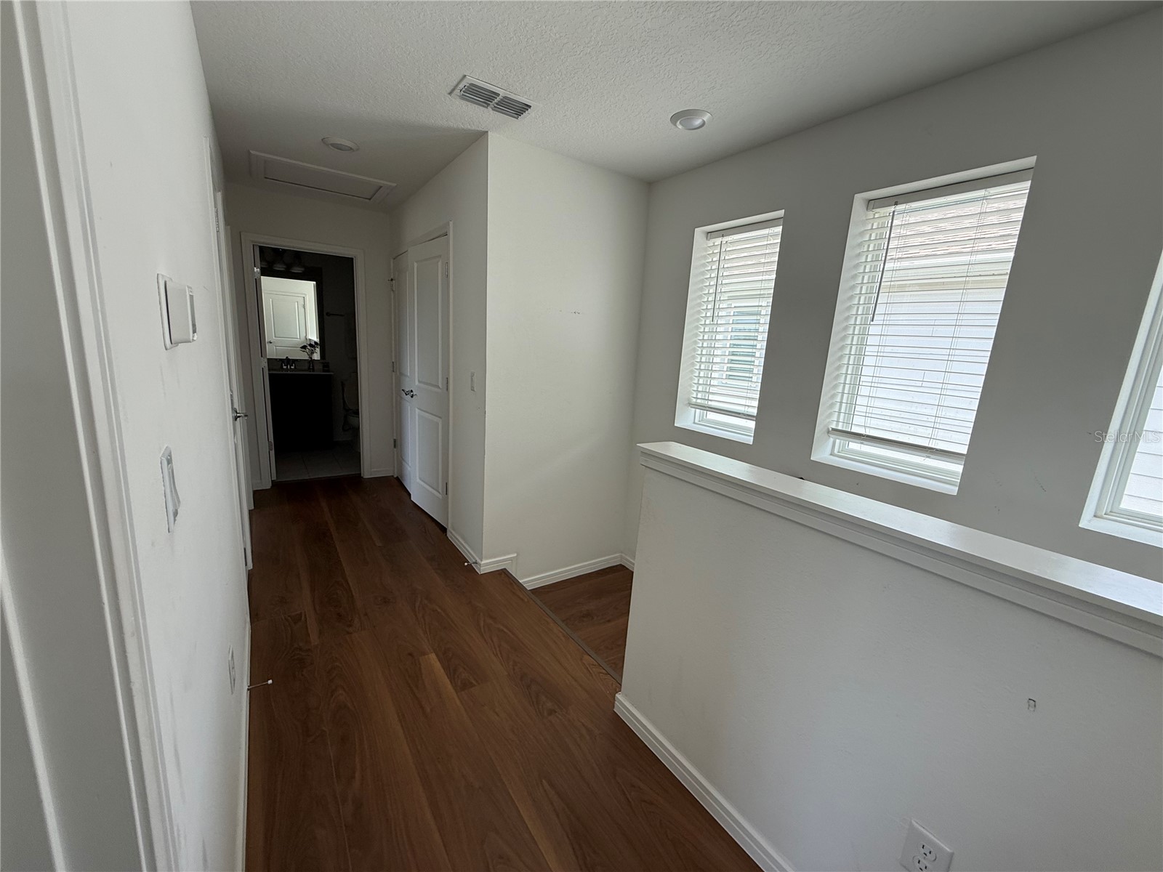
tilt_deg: -10.6
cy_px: 436
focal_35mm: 14
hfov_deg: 102.1
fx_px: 470
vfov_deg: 85.7
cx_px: 582
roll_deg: -3.8
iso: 64
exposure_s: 1/108
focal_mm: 2.22
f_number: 2.2
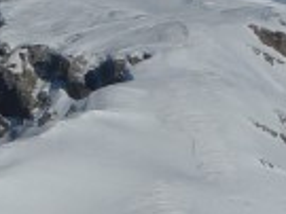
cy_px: 284
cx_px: -407
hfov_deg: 7.0
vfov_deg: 5.5
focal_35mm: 266
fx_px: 2196
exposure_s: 1/2000
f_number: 6.3
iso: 80
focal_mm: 5.7
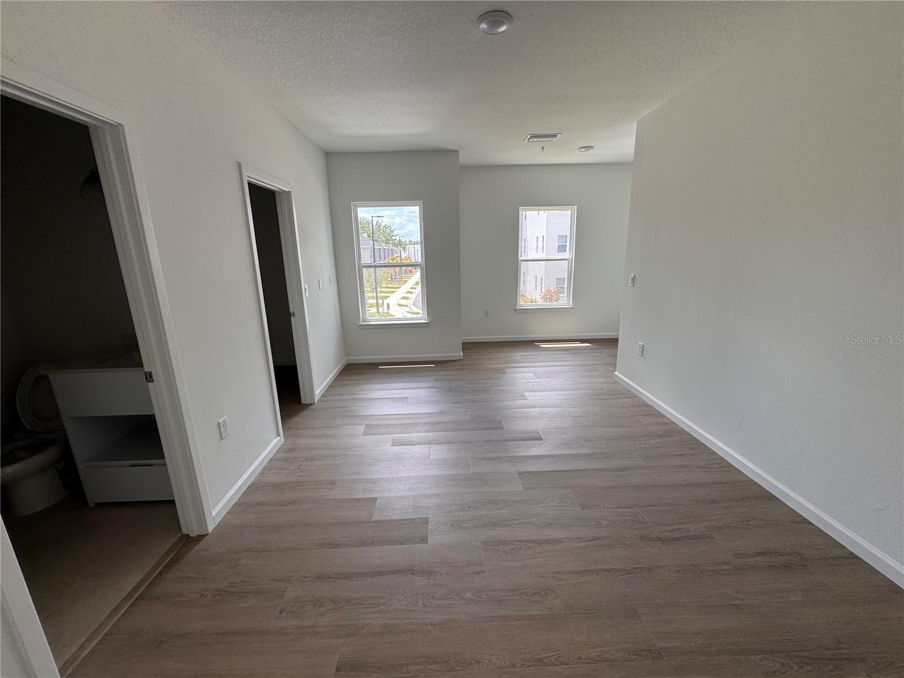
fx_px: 366
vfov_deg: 85.7
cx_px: 452
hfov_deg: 102.1
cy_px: 339
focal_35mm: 14
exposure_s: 1/135
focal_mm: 2.22
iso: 40
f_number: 2.2
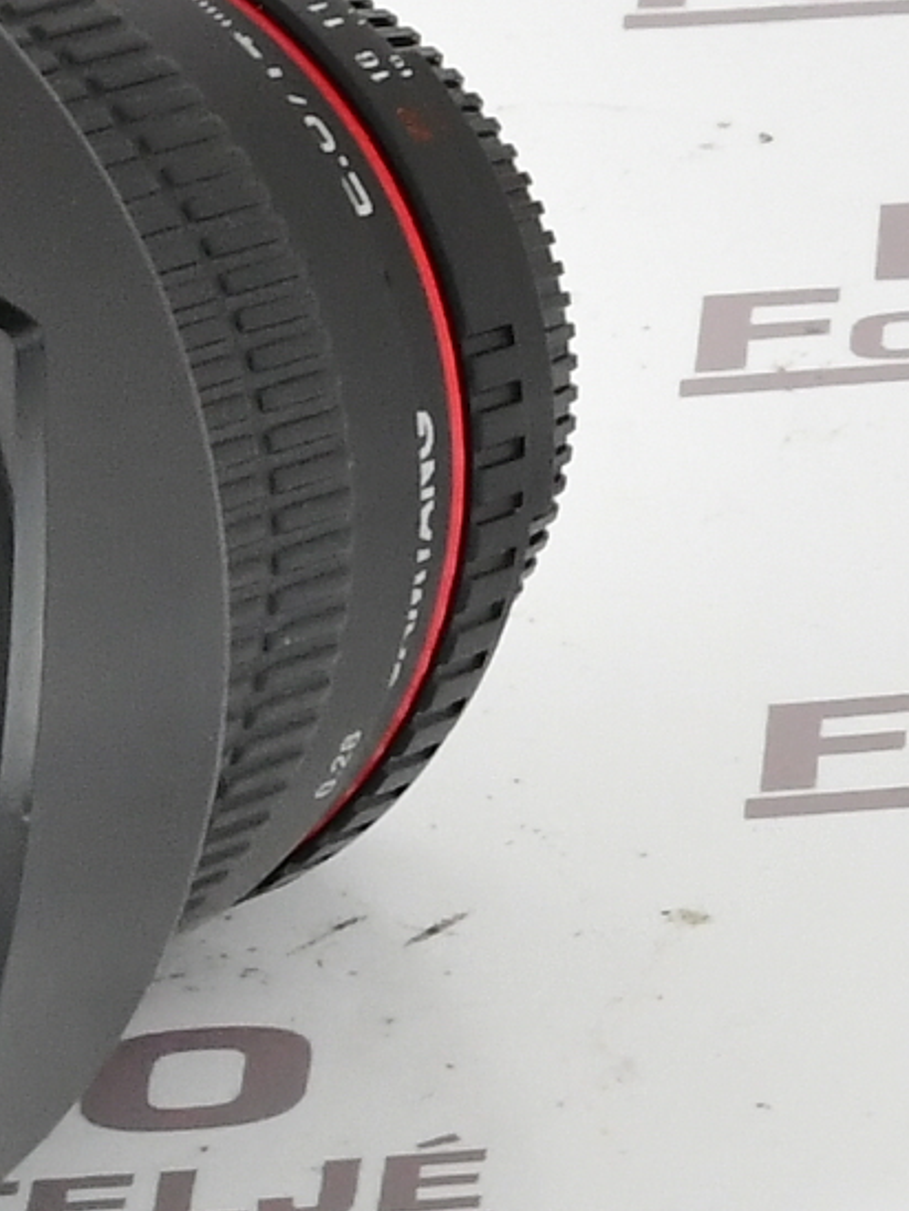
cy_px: 556
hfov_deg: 8.7
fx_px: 5880
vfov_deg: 11.8
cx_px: -362
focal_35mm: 168
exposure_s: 1/125
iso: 1600
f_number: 14
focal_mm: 50
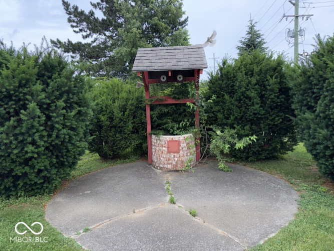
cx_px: 167
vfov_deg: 56.8
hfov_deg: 71.6
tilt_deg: -7.8
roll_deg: +2.2
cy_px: 126
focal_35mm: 24
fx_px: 232
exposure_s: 1/1522
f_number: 1.78
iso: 50
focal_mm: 6.76
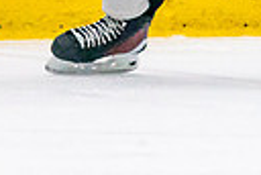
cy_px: -68
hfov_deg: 1.5
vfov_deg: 1.0
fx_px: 10043
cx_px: -357
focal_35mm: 1382
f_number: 2.8
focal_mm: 200
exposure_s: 1/1600
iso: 4000
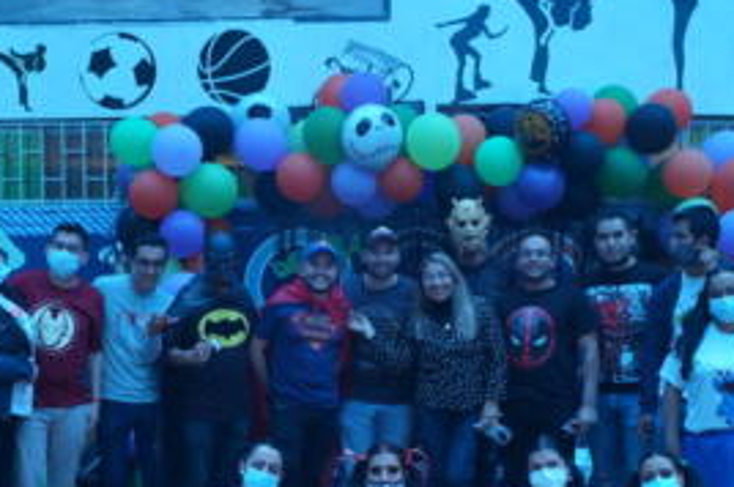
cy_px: 379
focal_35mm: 56
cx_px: 293
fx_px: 1140
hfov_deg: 35.6
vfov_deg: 23.8
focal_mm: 20
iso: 640
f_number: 9
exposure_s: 1/60
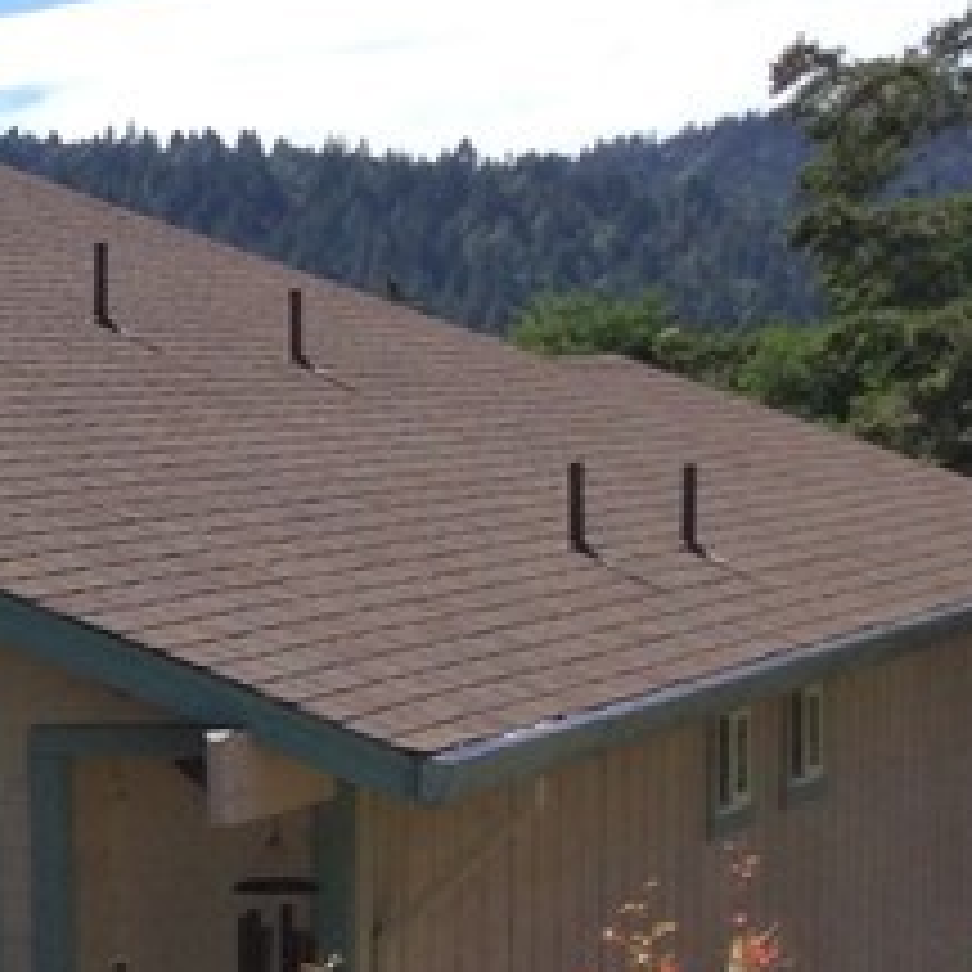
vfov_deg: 13.1
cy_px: 1134
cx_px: -796
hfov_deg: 12.3
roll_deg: +1.2
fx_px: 4130
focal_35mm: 130
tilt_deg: -9.0
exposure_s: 1/926
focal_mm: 3.3
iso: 25
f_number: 2.4
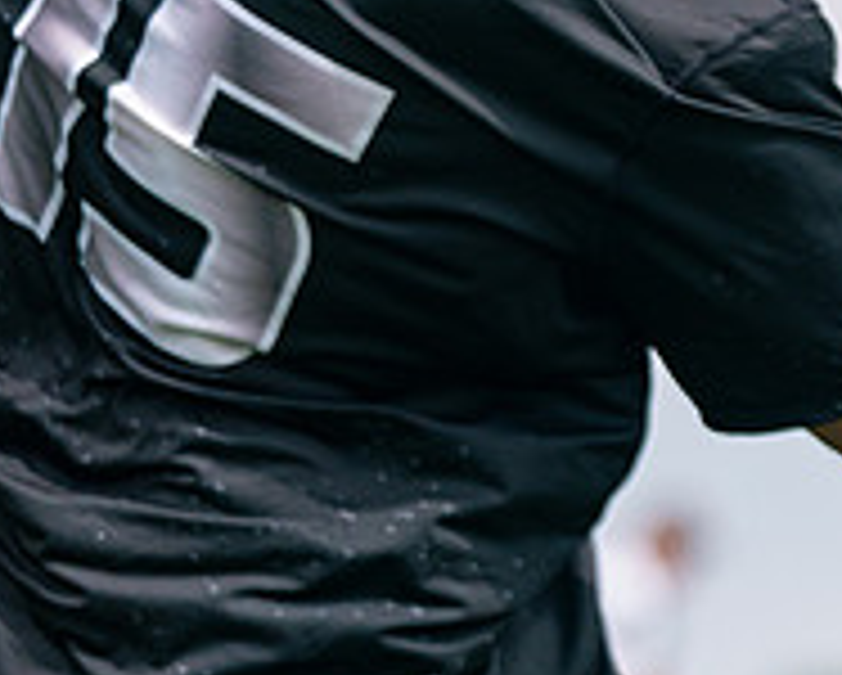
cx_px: 1207
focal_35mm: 323
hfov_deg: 5.9
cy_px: 200
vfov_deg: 4.8
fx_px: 8058
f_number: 2.8
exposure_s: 1/10000
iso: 640
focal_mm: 111
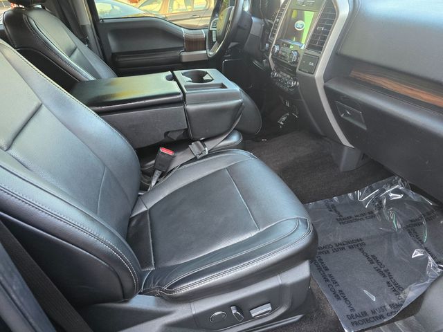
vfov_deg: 58.9
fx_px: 294
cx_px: 222
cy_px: 166
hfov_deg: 73.9
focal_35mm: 23
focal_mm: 6.3
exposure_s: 1/120
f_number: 1.7
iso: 320
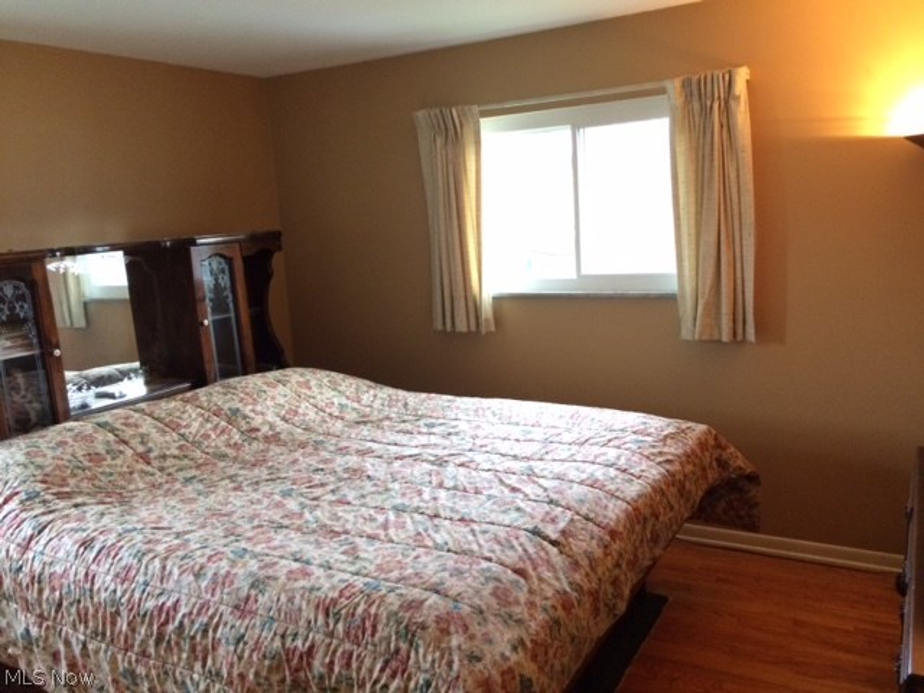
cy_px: 346
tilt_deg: -12.2
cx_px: 462
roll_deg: +4.3
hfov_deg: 61.7
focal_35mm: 29
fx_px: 774
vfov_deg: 48.2
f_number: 2.2
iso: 250
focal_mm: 4.15
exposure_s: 1/30
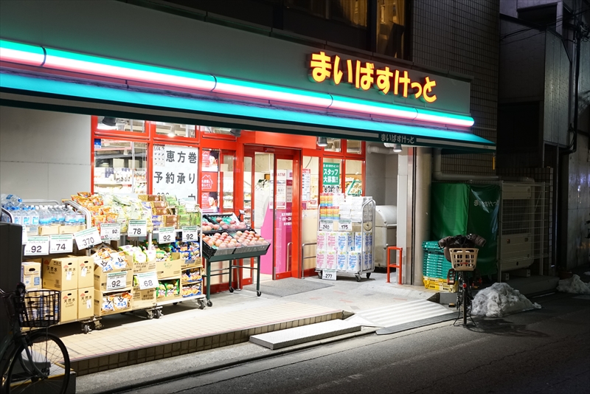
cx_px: 295
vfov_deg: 34.2
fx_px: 639
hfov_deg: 49.5
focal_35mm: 39
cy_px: 197
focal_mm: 26
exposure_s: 1/60
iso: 2000
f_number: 4
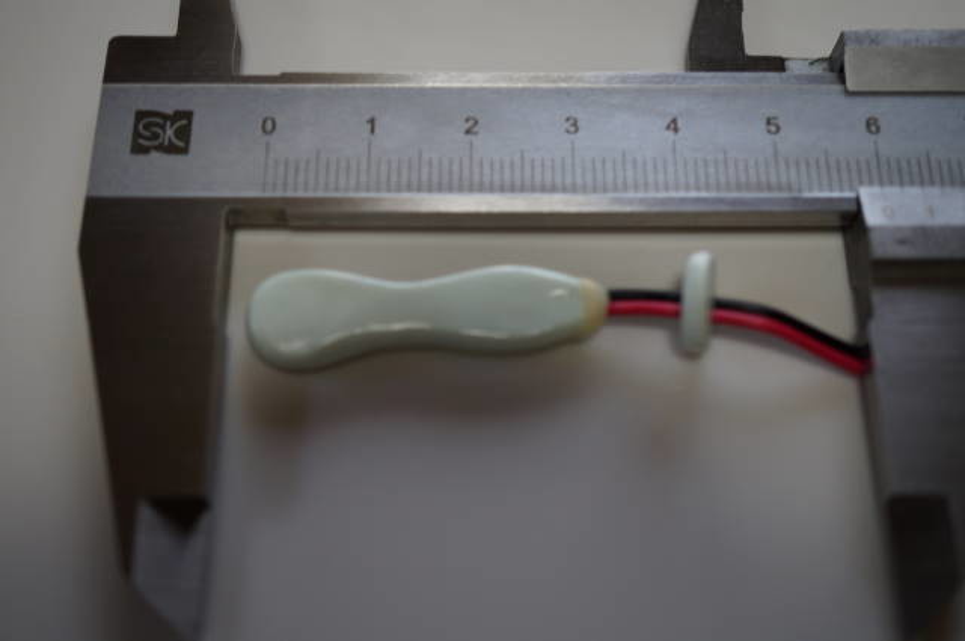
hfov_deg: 43.7
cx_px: 482
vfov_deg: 29.8
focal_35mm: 45
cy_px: 320
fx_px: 1205
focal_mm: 30
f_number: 4
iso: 200
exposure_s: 1/60
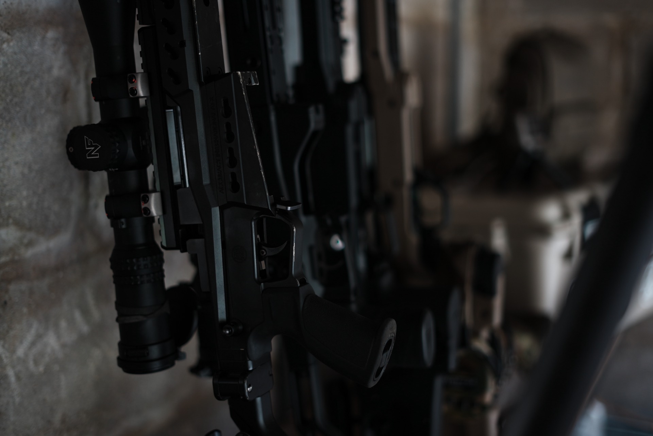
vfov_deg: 27.0
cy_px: 218
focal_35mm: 50
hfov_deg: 39.6
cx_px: 326
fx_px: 907
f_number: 1.8
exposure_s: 1/60
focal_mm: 50
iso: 200
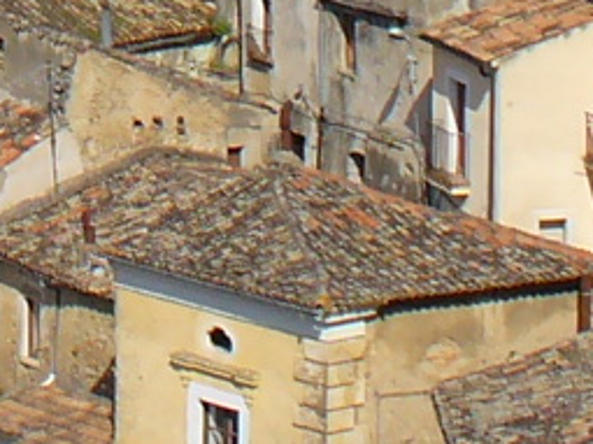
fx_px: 4520
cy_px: -588
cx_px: -305
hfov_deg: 7.4
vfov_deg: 5.5
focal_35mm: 264
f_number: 5.8
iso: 64
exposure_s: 1/400
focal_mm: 7
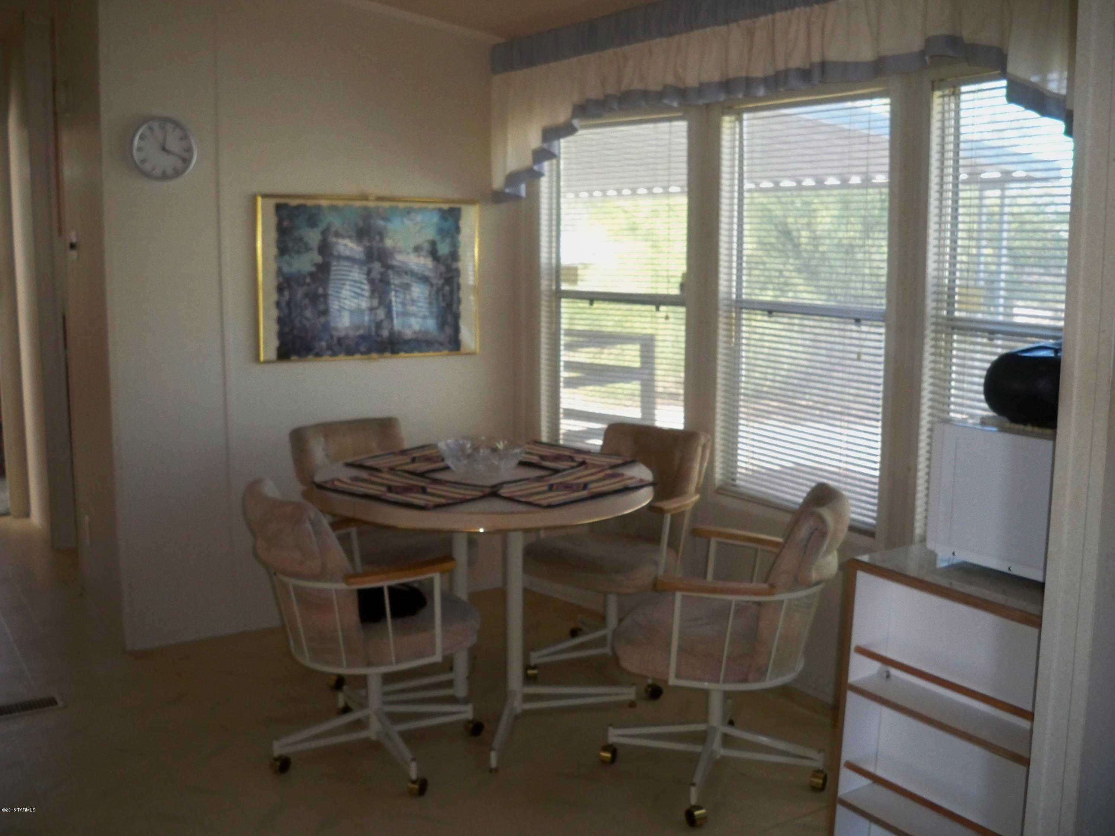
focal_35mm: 35
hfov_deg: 52.6
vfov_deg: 40.7
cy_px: 418
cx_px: 558
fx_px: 1127
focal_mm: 6.3
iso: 250
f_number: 3.1
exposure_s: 1/60
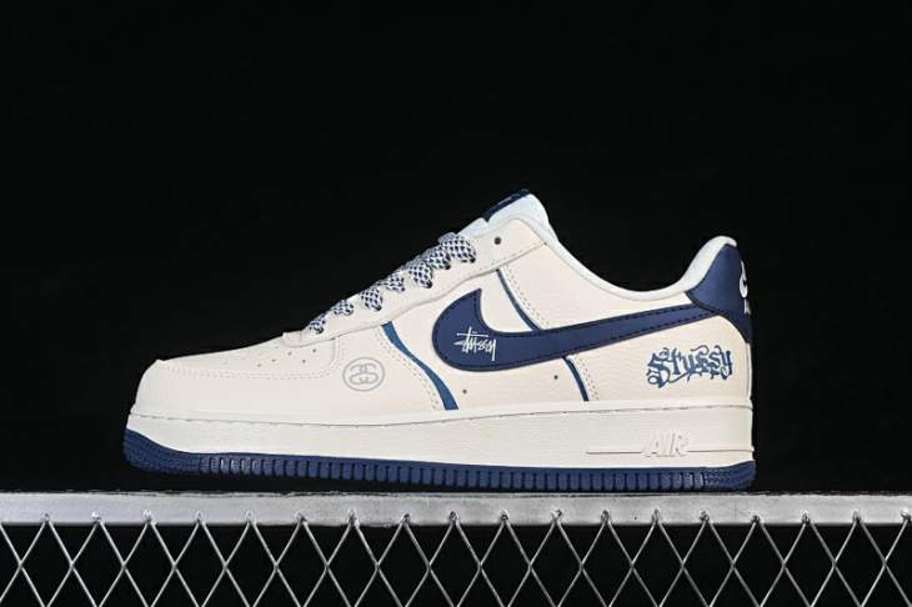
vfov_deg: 18.2
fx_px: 1899
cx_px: 456
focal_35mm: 75
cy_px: 304
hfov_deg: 27.0
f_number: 8
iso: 160
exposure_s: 1/80
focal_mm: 50
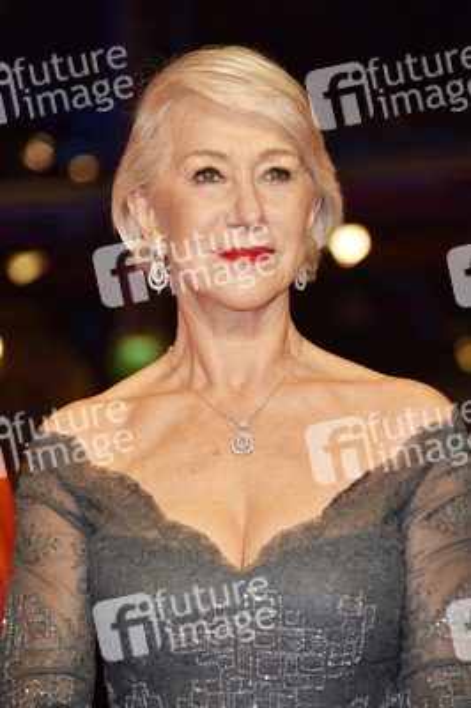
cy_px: 354
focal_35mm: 200
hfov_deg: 6.9
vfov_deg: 10.3
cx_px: 236
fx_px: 3932
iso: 800
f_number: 5.6
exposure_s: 1/125
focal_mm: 200
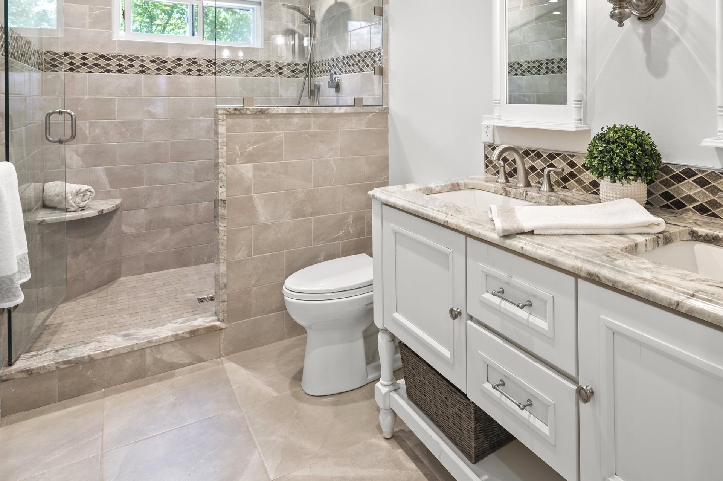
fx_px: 482
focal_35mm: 24
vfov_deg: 50.4
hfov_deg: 72.8
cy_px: 108
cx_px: 444
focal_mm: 15
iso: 250
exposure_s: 2.5
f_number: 7.1
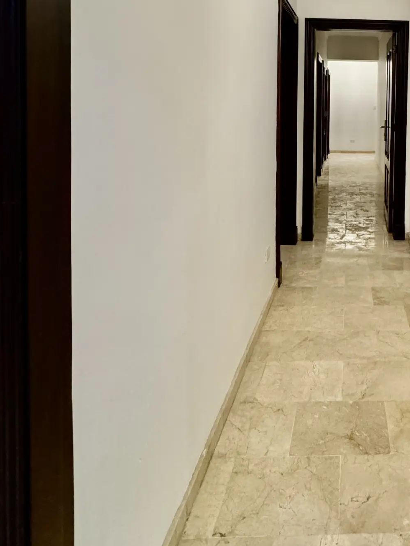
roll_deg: -2.1
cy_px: 119
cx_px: 365
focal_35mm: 27
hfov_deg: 46.6
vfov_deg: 60.7
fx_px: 426
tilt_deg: -2.1
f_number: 2.2
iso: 320
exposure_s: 1/60
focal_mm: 2.22
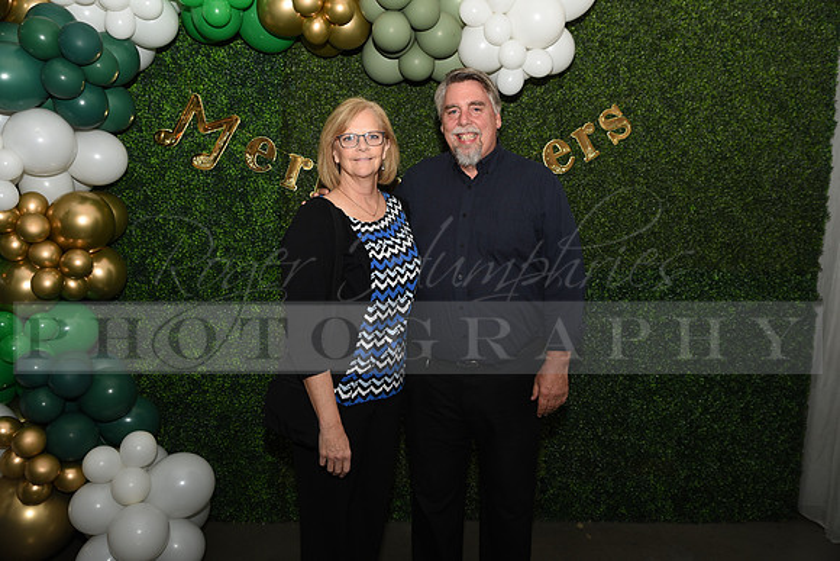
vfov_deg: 45.0
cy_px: 280
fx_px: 677
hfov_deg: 63.6
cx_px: 420
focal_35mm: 29
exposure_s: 1/60
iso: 100
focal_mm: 29
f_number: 4
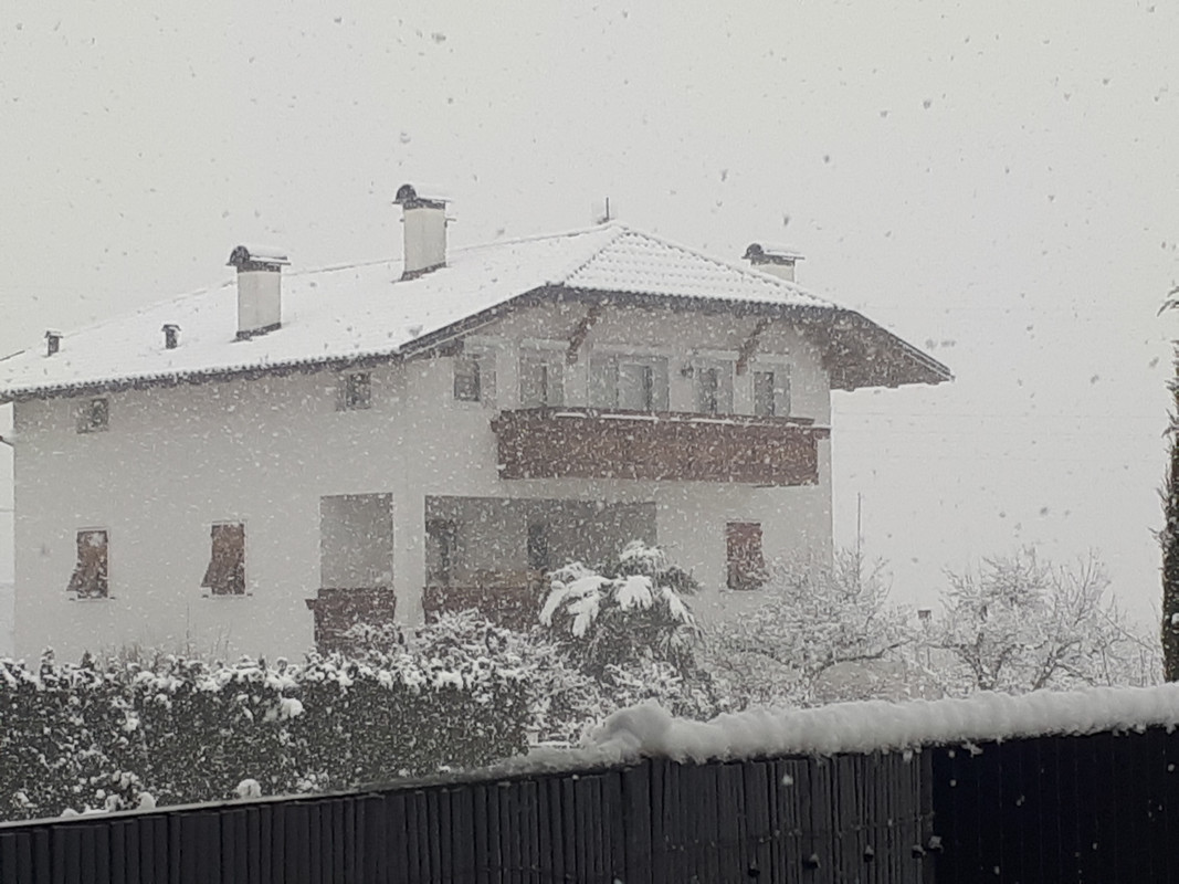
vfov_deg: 51.3
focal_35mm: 27
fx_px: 920
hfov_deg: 65.3
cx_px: 590
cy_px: 442
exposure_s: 1/325
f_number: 1.9
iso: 40
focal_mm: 3.6
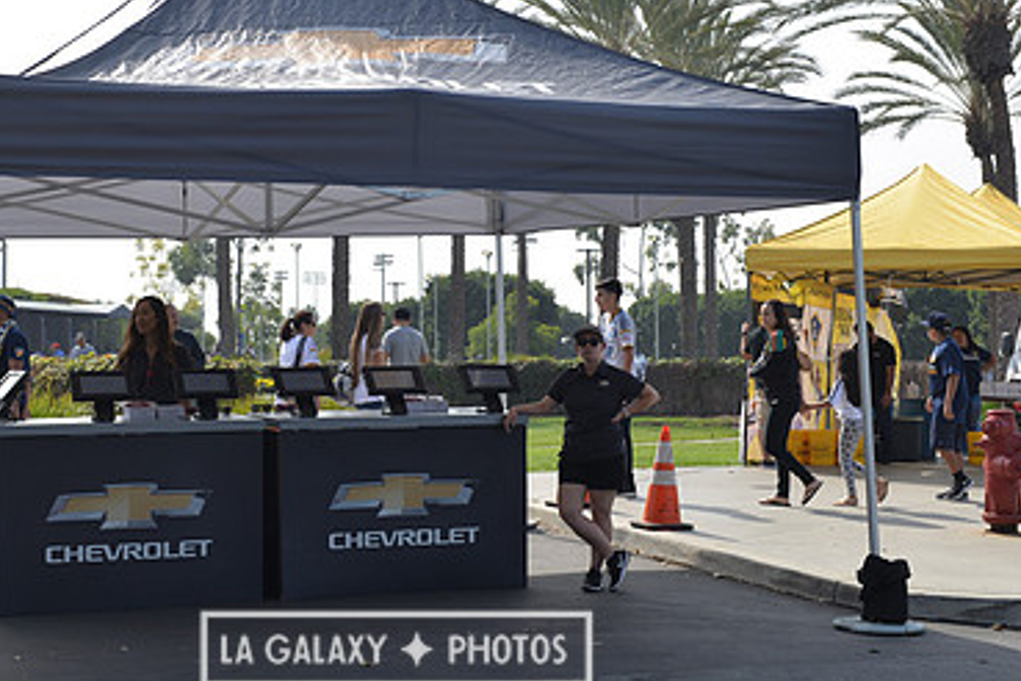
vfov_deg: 20.5
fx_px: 1872
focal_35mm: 66
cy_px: 234
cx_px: 396
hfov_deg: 30.4
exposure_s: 1/250
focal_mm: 42
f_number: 7.1
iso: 100
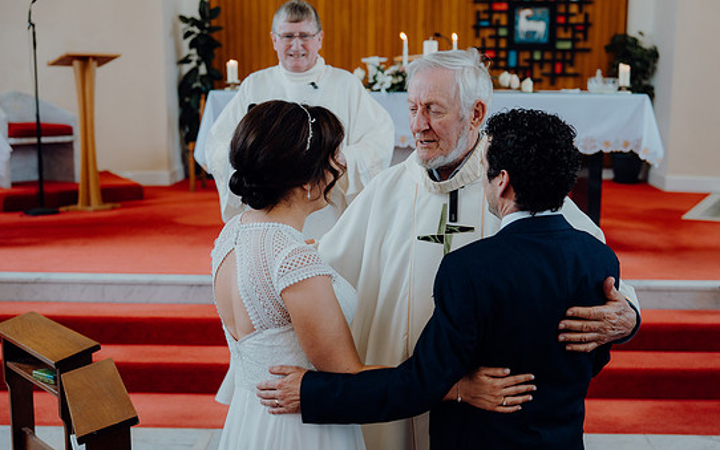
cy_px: 246
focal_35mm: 48
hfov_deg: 41.8
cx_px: 380
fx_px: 942
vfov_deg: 26.9
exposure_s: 1/200
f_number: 2.8
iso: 500
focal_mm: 44
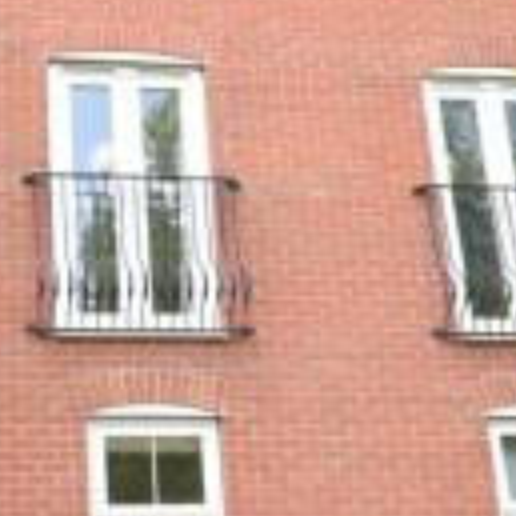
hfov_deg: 32.9
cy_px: 318
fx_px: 793
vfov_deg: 35.9
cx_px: -8
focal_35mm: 47
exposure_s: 1/80
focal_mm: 10
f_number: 4.5
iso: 160
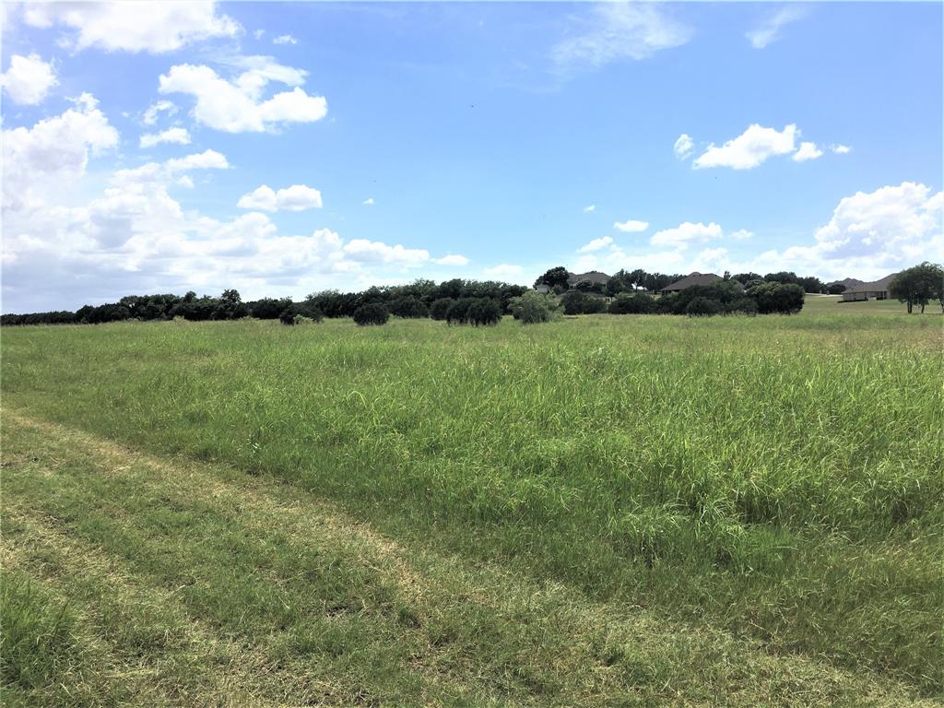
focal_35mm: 29
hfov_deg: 61.7
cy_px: 354
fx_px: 791
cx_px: 472
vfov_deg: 48.2
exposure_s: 1/2481
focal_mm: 4.15
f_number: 2.2
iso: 25
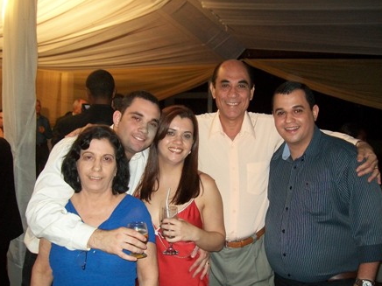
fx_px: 408
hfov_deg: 50.1
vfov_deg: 38.7
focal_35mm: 37
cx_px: 187
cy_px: 146
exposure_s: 1/30
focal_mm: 6
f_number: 2.7
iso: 200
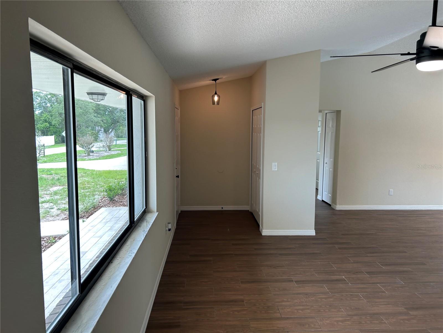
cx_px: 222
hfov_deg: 67.3
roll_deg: -0.5
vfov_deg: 53.1
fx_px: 333
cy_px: 166
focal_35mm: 26
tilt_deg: -6.2
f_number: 1.5
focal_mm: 5.7
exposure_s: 1/130
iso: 40
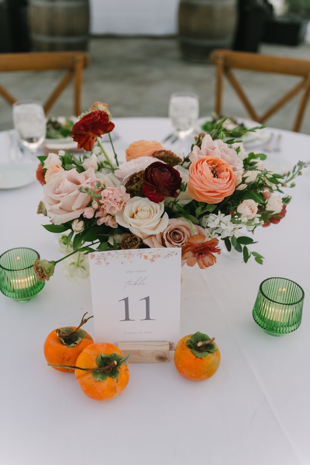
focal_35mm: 38
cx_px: 155
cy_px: 232
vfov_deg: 50.7
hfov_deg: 35.0
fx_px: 491
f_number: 2.8
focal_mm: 38
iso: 500
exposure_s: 1/500
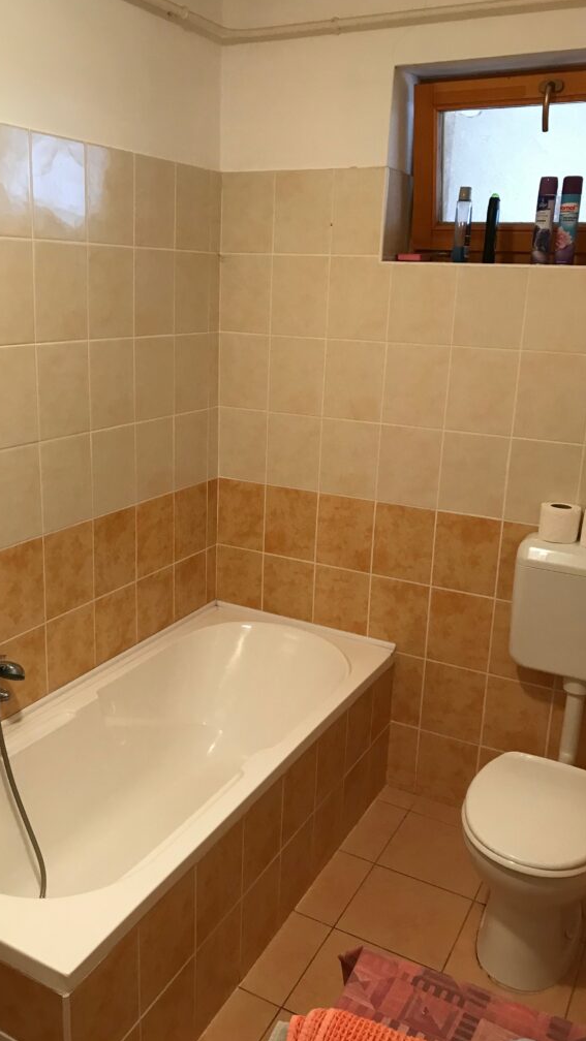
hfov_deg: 37.7
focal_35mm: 31
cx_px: 256
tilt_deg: -14.4
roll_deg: -1.7
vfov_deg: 62.6
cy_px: 515
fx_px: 856
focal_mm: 3.99
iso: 40
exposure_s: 1/17
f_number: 1.8
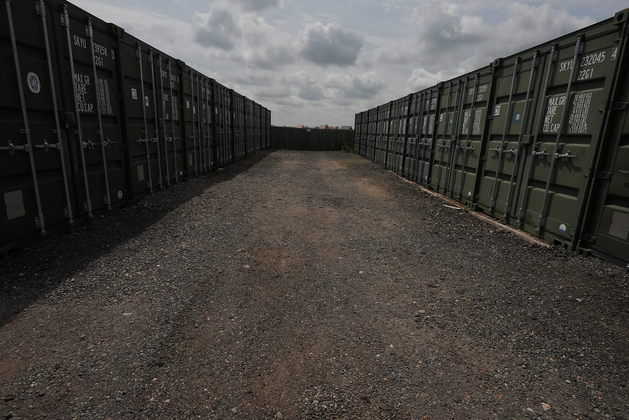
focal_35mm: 19
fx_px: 330
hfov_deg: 87.2
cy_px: 210
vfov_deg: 64.8
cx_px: 314
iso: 1000
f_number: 8
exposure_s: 1/8000
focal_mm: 12.6
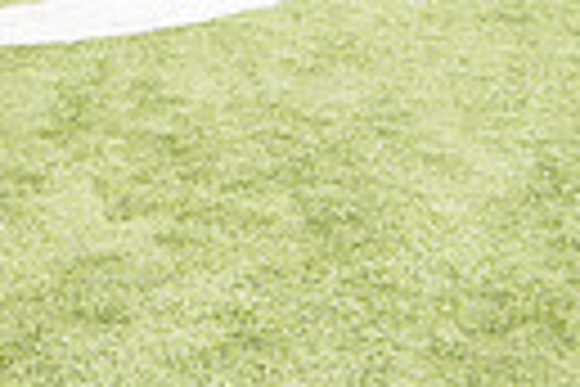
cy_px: -392
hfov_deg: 15.6
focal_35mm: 130
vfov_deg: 9.8
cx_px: 85
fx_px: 2094
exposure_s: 1/13
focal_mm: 29
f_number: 5
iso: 1000
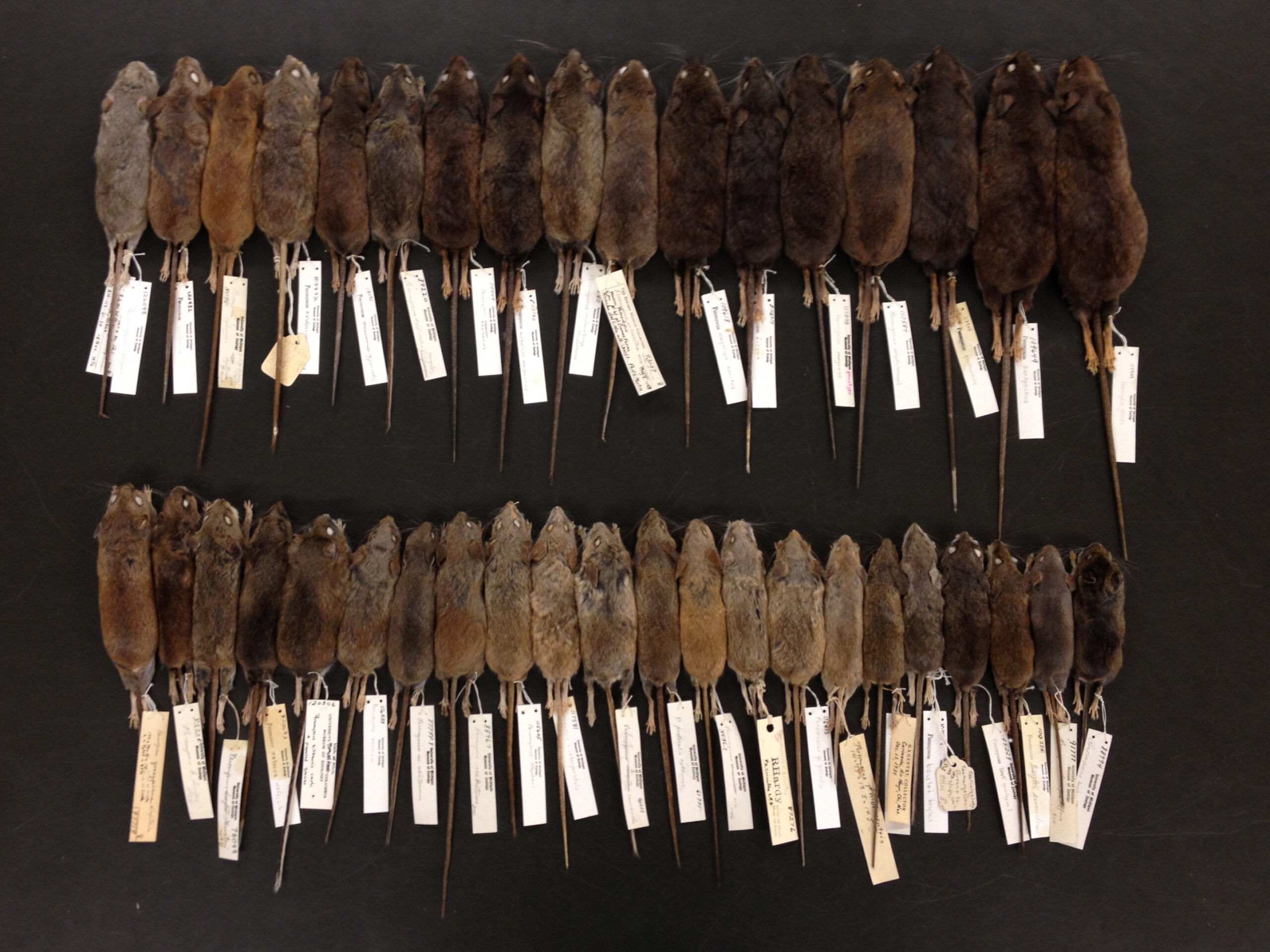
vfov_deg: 40.7
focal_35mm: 35
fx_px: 1284
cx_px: 635
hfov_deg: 52.6
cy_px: 476
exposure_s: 1/20
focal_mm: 4.28
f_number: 2.4
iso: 80
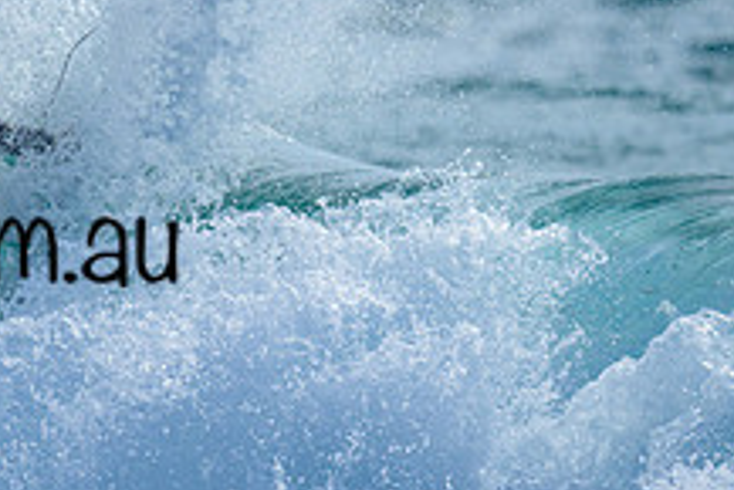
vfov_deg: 0.6
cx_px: -143
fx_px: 45272
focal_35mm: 2219
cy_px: 180
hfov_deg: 0.9
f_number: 6.3
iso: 200
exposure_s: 1/2000
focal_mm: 800
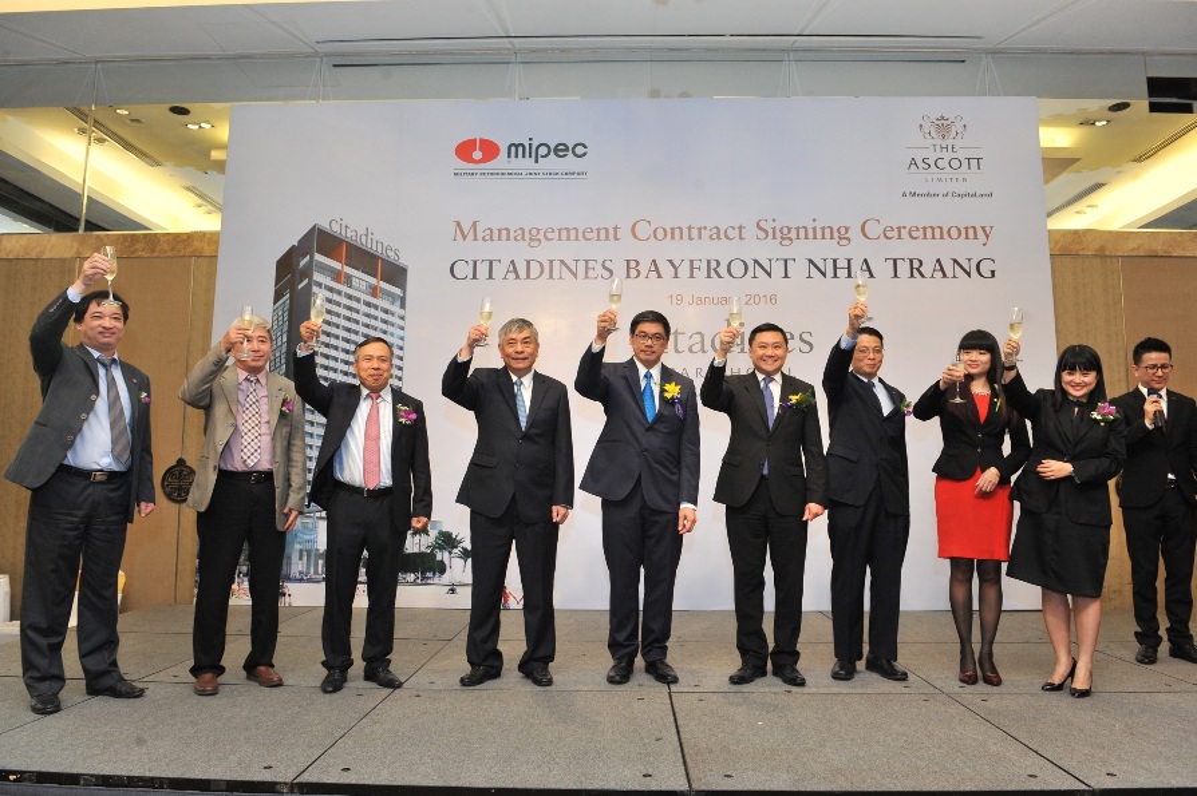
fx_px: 864
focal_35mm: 26
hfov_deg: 69.4
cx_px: 598
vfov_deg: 49.5
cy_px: 398
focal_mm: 26
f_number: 5.6
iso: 1250
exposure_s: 1/80
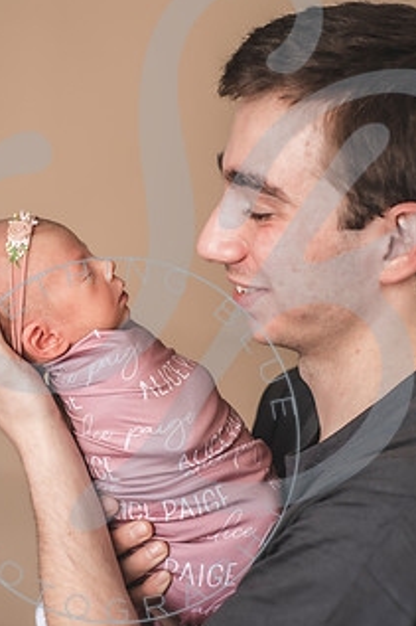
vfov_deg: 28.5
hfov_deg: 19.2
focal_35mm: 71
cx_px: 205
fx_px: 1232
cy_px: 290
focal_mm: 50
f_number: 2.8
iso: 200
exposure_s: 1/125
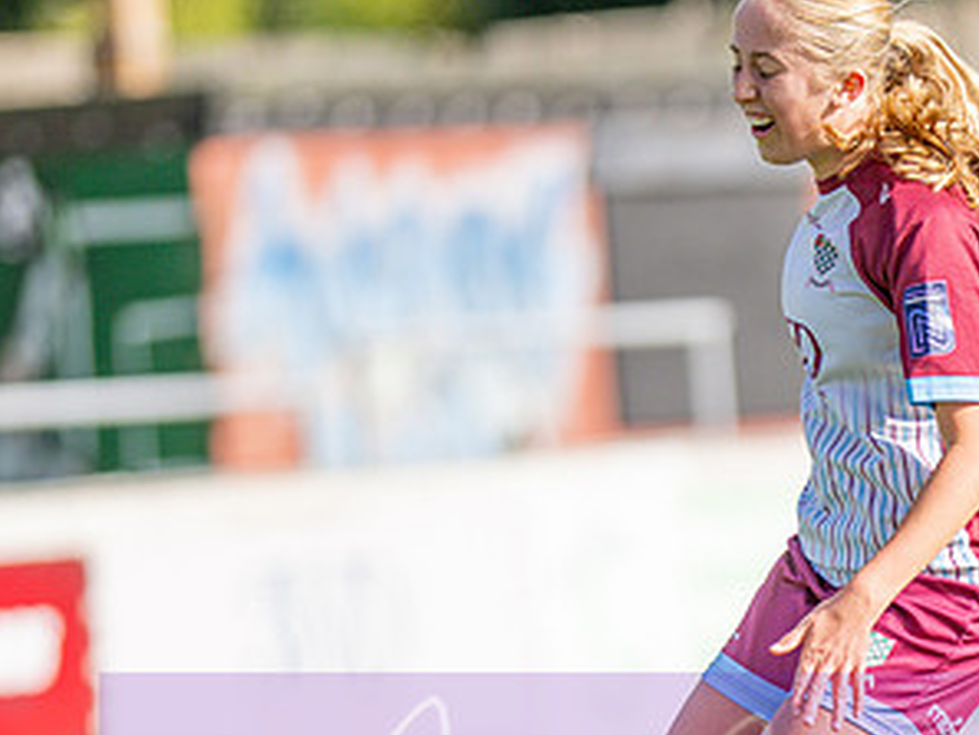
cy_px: 814
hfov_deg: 2.4
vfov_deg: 1.8
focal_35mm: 814
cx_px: 809
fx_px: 23031
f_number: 2.8
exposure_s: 1/3200
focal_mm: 300
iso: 200
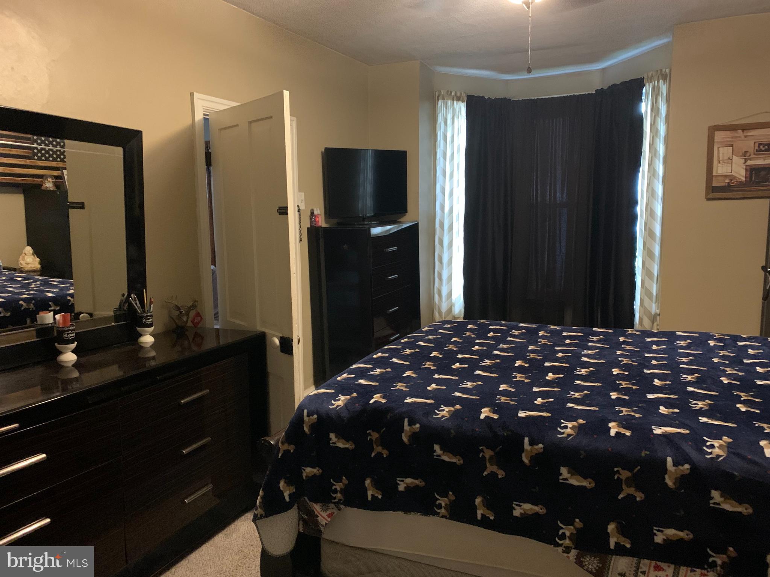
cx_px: 385
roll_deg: -0.1
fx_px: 578
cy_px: 288
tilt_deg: -7.3
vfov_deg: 53.1
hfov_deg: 67.3
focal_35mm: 26
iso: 640
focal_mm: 4.25
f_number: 1.8
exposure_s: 1/24
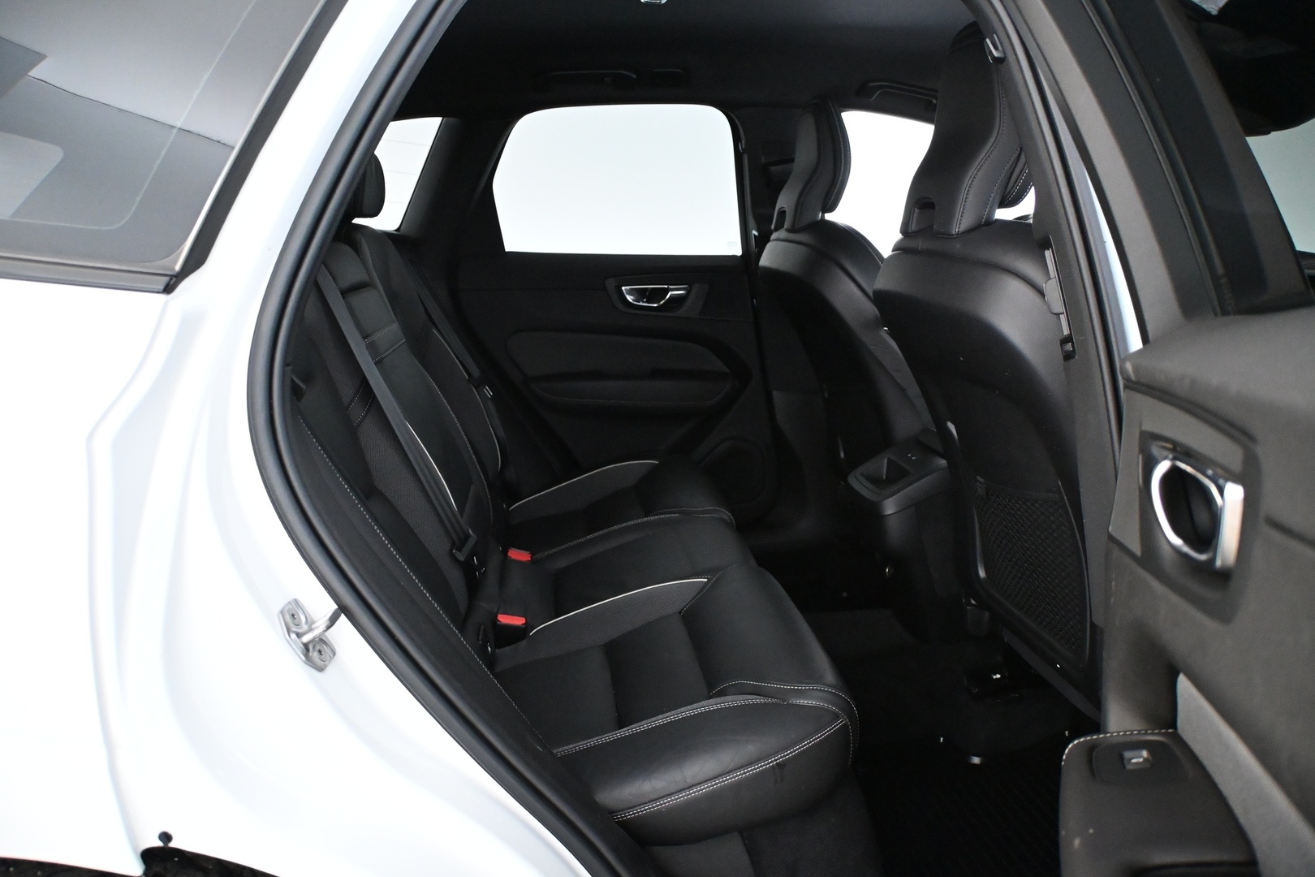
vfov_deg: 29.4
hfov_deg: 43.0
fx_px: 1671
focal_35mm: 46
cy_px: 438
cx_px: 658
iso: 5600
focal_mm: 30.5
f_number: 4.8
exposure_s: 1/60
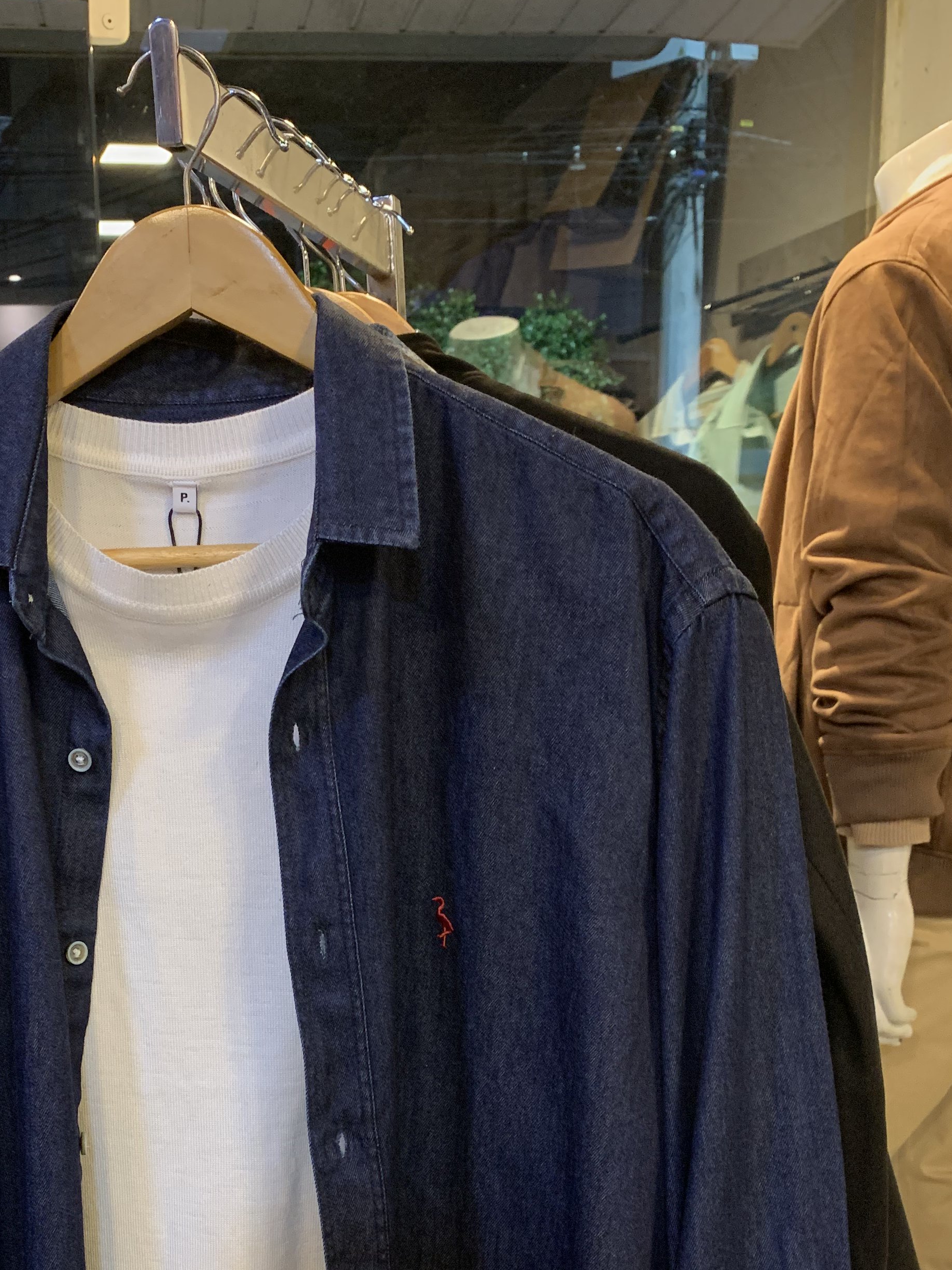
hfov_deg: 33.1
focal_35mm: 43
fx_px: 1577
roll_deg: +1.9
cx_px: 278
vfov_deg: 42.8
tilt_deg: -11.8
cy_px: 920
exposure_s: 1/40
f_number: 1.8
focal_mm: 4.25
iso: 320
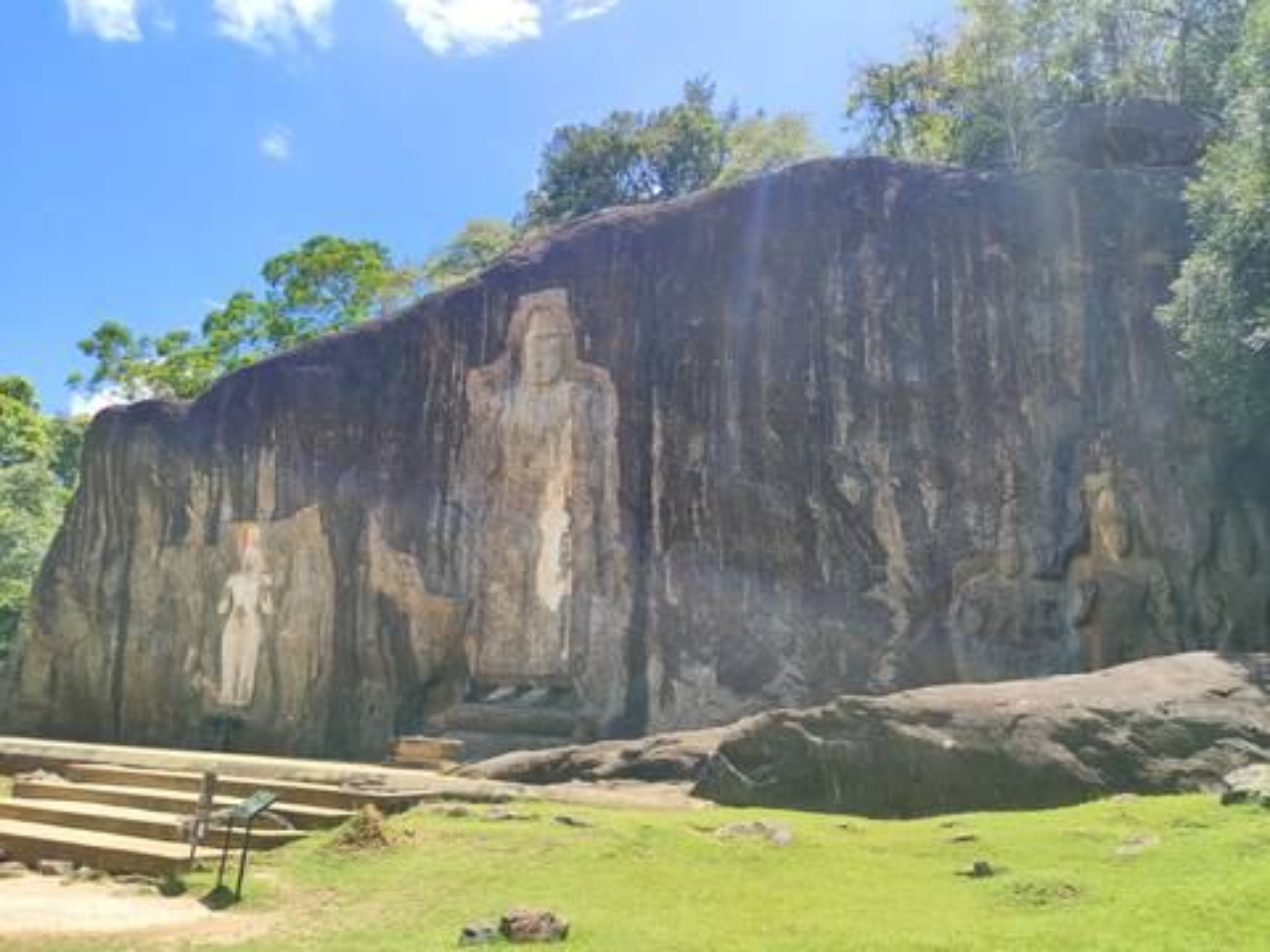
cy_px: 476
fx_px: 881
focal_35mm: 24
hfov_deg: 71.6
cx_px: 635
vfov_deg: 56.8
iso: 50
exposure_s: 1/442
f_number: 1.89
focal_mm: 5.89
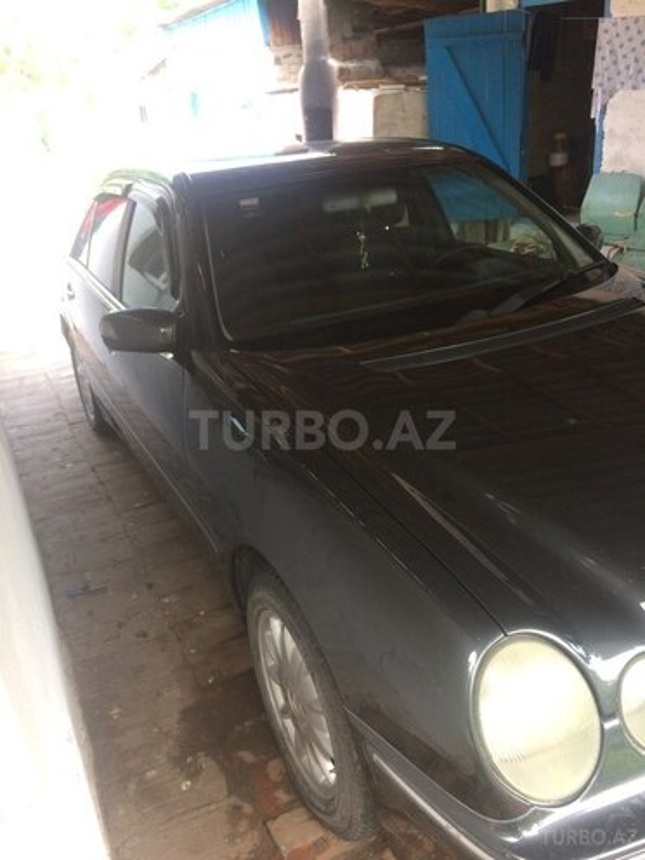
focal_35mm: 29
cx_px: 322
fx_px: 720
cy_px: 430
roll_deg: +4.9
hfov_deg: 48.2
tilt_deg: -31.2
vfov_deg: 61.7
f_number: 2.2
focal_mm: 4.15
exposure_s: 1/100
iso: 64
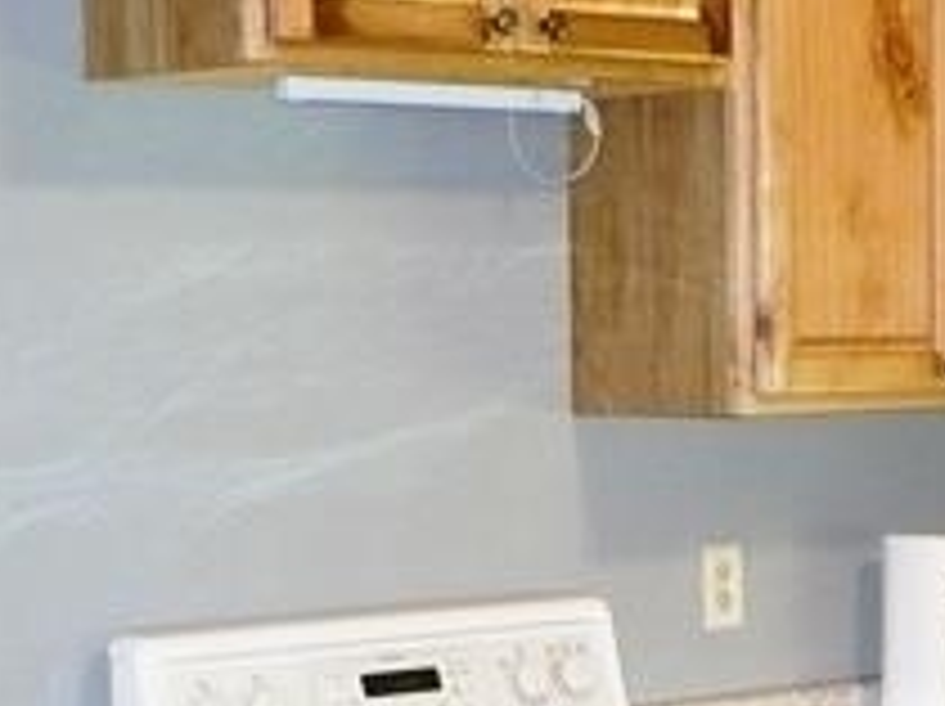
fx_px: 3081
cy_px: 998
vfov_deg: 12.5
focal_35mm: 113
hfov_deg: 17.4
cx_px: 684
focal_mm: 6.1
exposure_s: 1/30
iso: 400
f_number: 2.8
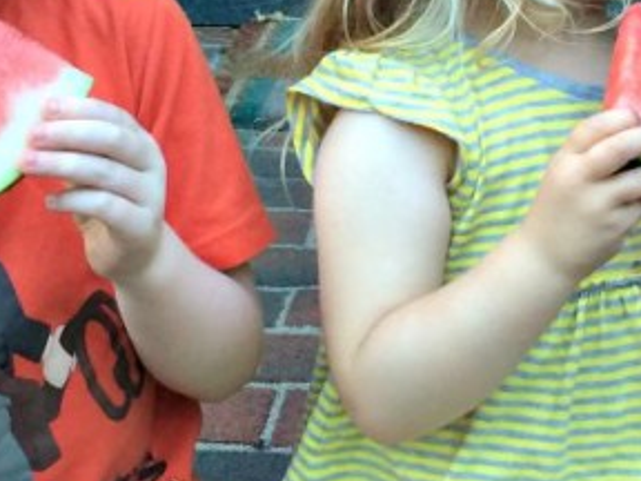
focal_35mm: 103
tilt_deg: -18.7
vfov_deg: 14.4
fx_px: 1907
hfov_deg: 19.0
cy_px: 185
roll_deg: +0.2
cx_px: 450
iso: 64
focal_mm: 4.15
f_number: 2.2
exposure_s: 1/30
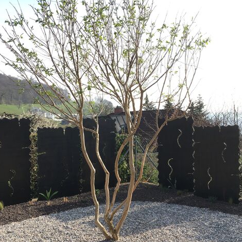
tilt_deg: -1.9
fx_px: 285
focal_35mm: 36
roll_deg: +0.0
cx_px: 123
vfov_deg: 46.0
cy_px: 128
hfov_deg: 46.0
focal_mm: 4.15
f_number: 2.2
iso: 25
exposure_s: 1/527
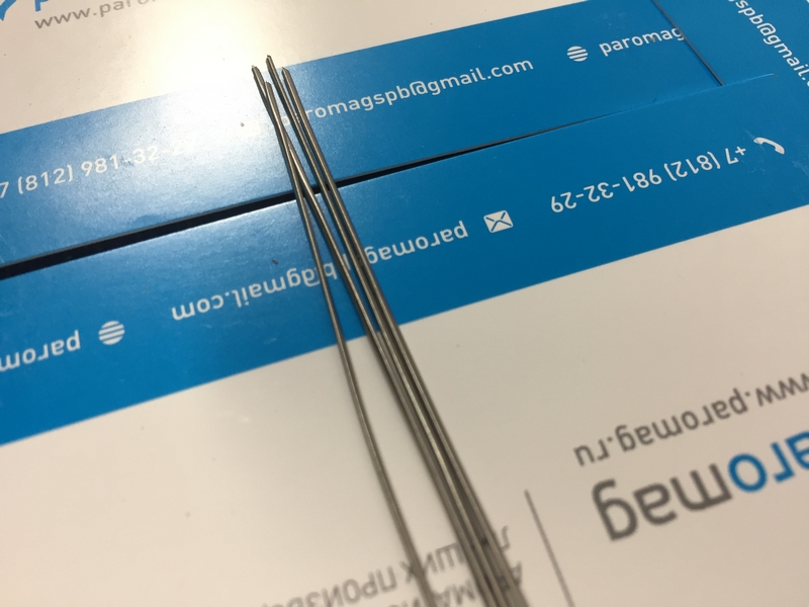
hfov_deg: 61.7
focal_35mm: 29
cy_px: 304
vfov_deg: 48.2
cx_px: 404
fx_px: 678
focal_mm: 4.15
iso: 80
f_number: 2.2
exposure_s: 1/33
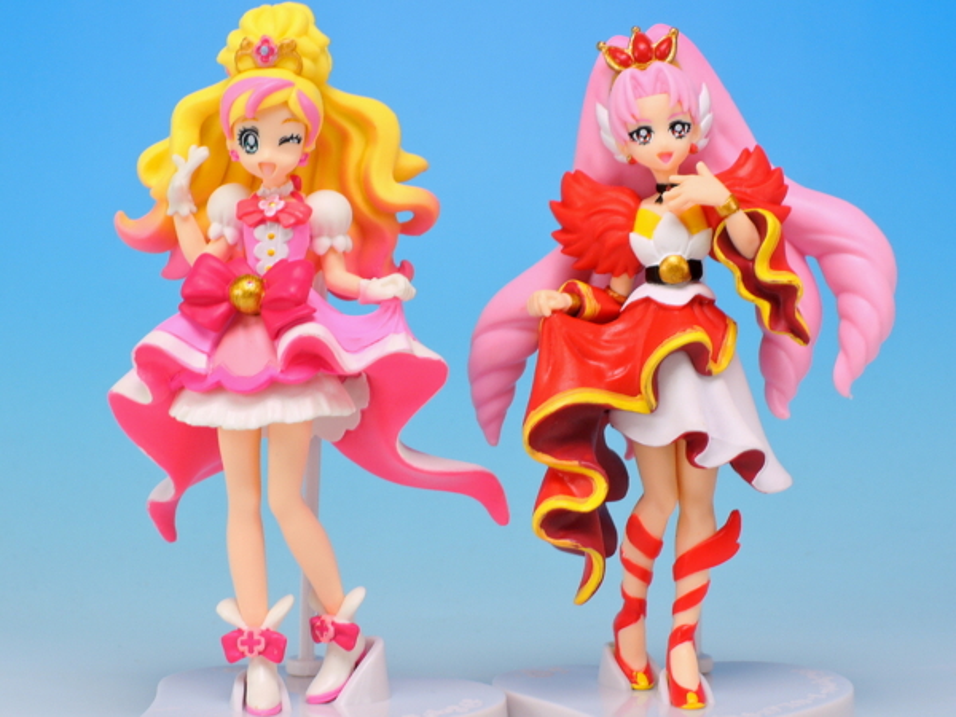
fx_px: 2347
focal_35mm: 85
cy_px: 358
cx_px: 478
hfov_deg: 23.0
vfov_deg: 17.4
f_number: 7.1
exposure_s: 1/1.6
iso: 80
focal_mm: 18.2
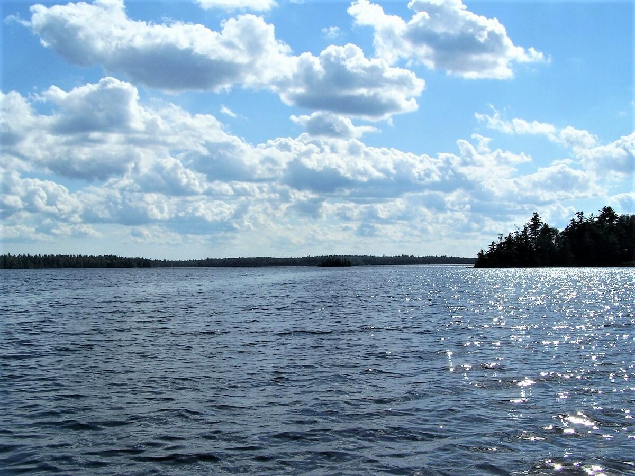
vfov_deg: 37.7
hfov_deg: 49.0
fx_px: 697
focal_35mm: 38
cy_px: 238
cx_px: 318
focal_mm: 6.3
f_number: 5.6
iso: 80
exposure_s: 1/1000
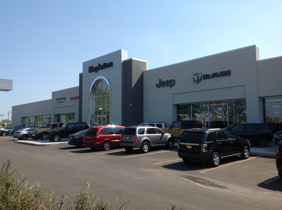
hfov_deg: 52.7
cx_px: 141
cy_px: 105
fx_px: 285
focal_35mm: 35
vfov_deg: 40.6
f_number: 2.4
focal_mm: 4.28
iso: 50
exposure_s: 1/1439
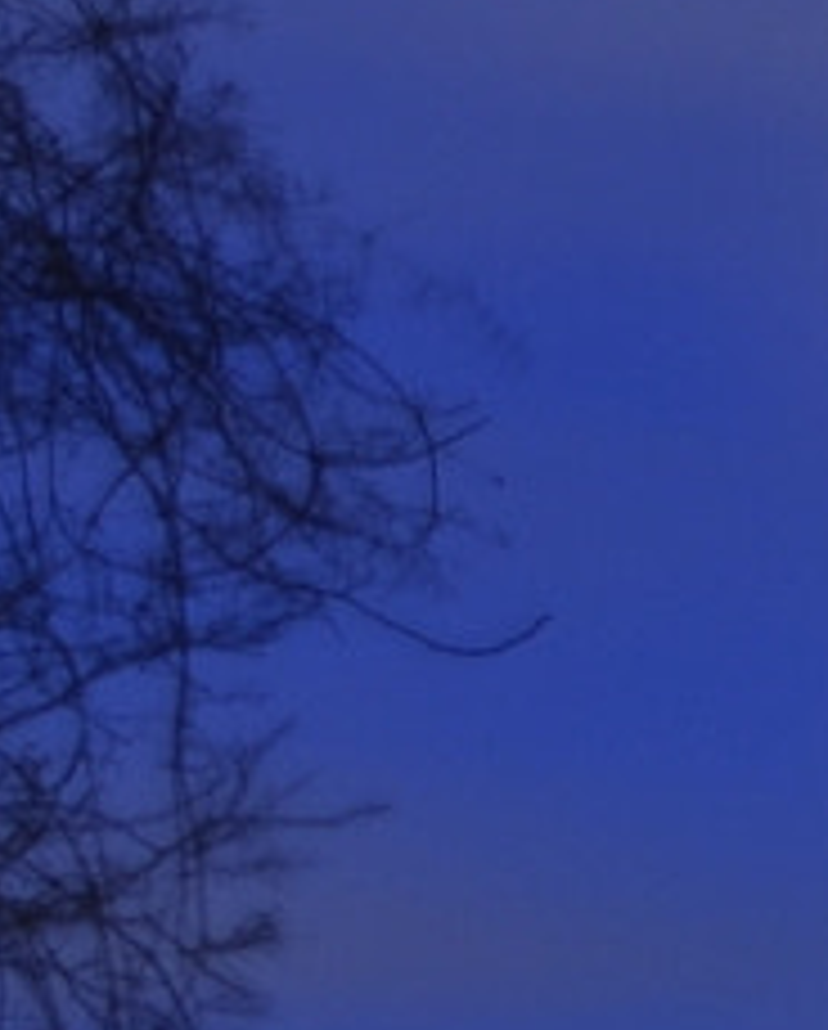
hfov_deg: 4.2
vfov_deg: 6.0
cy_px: 2251
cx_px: 4424
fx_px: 9599
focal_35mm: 314
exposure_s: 30
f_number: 4
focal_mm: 25
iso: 100
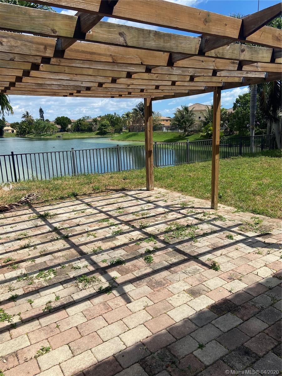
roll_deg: +1.9
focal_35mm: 26
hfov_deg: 53.1
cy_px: 188
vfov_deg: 67.3
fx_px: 282
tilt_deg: -11.4
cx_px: 141
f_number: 1.8
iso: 32
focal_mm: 4.25
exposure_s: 1/3413
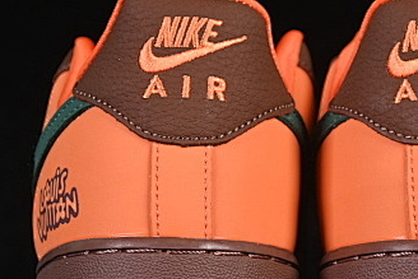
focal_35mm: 247
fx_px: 2869
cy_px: 98
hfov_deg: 8.3
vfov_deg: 5.6
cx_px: 326
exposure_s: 1/60
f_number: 6.3
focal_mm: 50
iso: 160
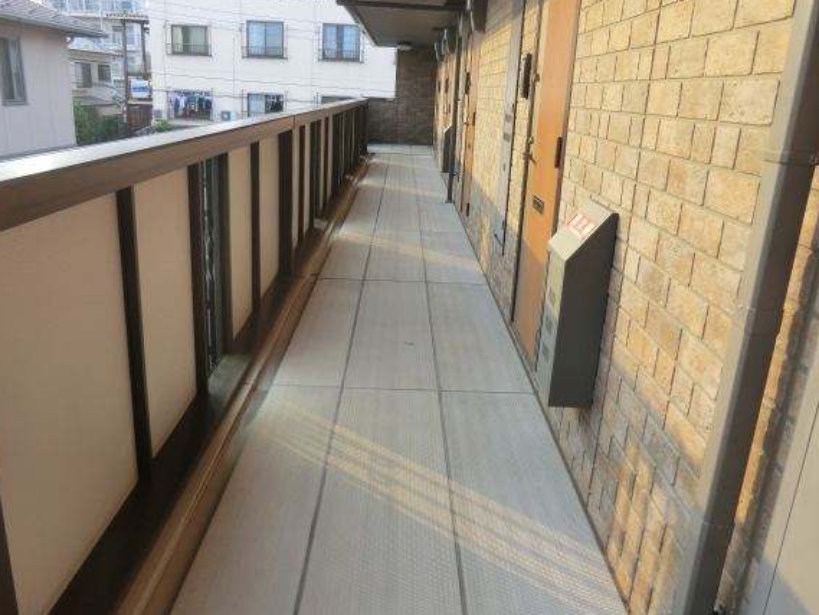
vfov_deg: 51.4
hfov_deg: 65.3
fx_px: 639
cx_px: 404
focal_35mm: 27
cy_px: 295
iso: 80
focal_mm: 4.3
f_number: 3.2
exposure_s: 1/125
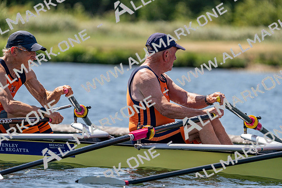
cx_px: 141
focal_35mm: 407
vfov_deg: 3.4
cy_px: 94
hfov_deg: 5.1
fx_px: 3189
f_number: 6.3
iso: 400
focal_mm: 407
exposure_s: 1/2000
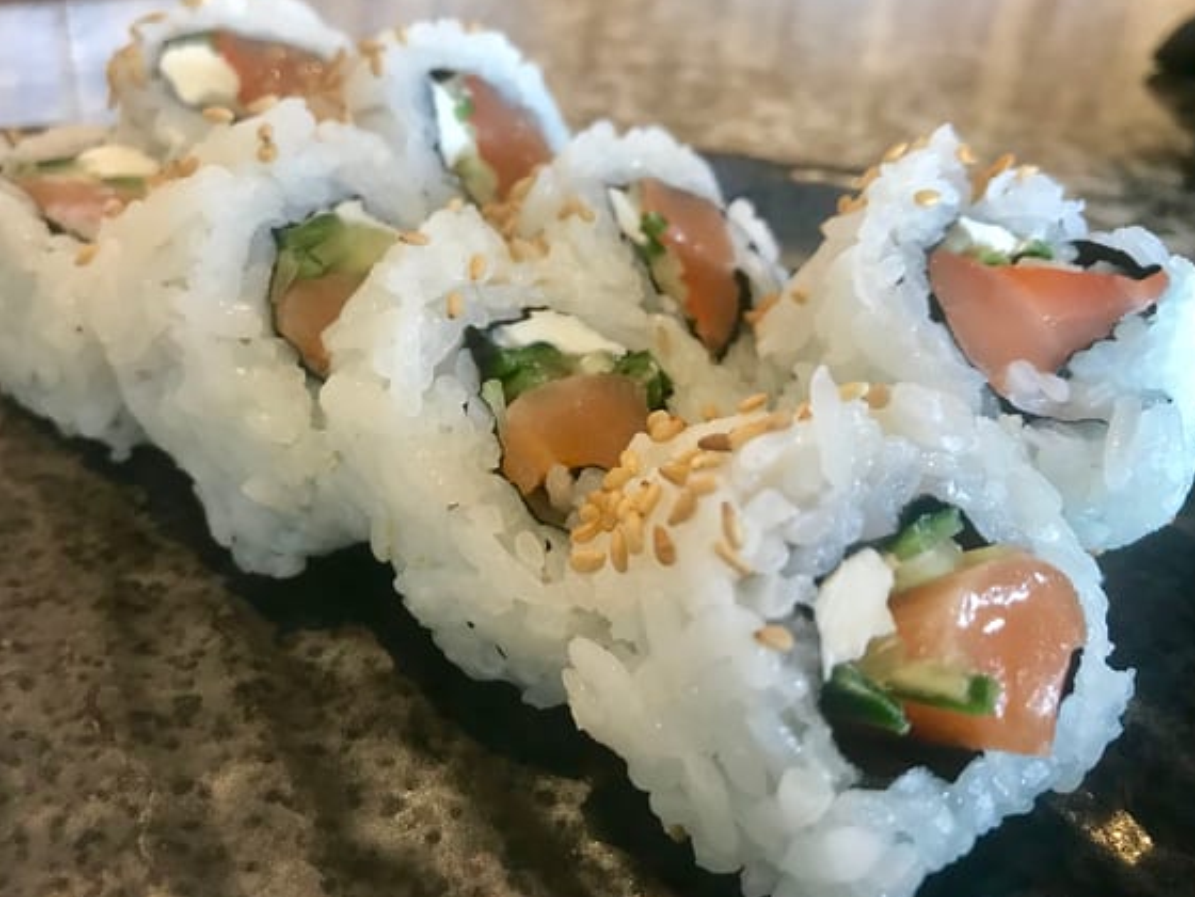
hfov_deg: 56.7
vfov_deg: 44.1
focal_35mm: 32
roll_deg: -1.8
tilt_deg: -31.7
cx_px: 544
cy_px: 416
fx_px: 1105
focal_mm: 3.99
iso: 40
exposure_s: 1/30
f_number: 1.8
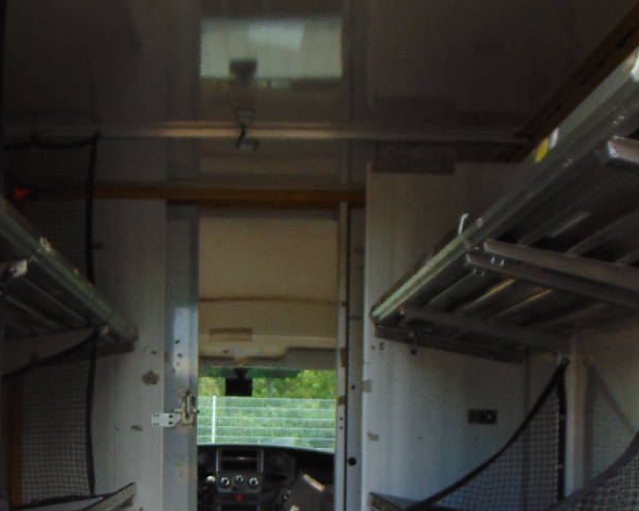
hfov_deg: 29.4
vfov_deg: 23.1
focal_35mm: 64
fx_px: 1210
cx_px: 222
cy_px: 477
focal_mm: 4.5
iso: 80
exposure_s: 1/800
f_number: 3
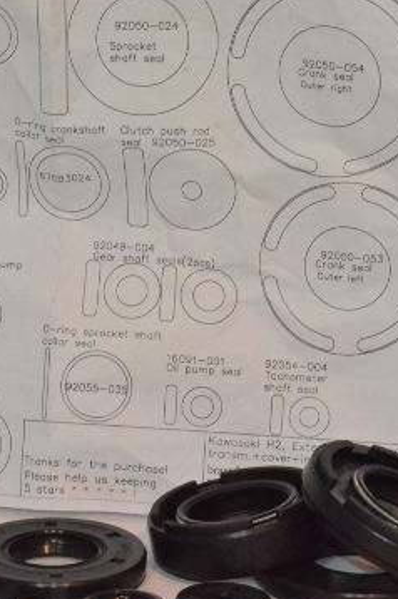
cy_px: 283
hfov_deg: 10.2
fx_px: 2226
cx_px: 87
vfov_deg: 15.3
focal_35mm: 134
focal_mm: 50
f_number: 18
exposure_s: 1/80
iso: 6400
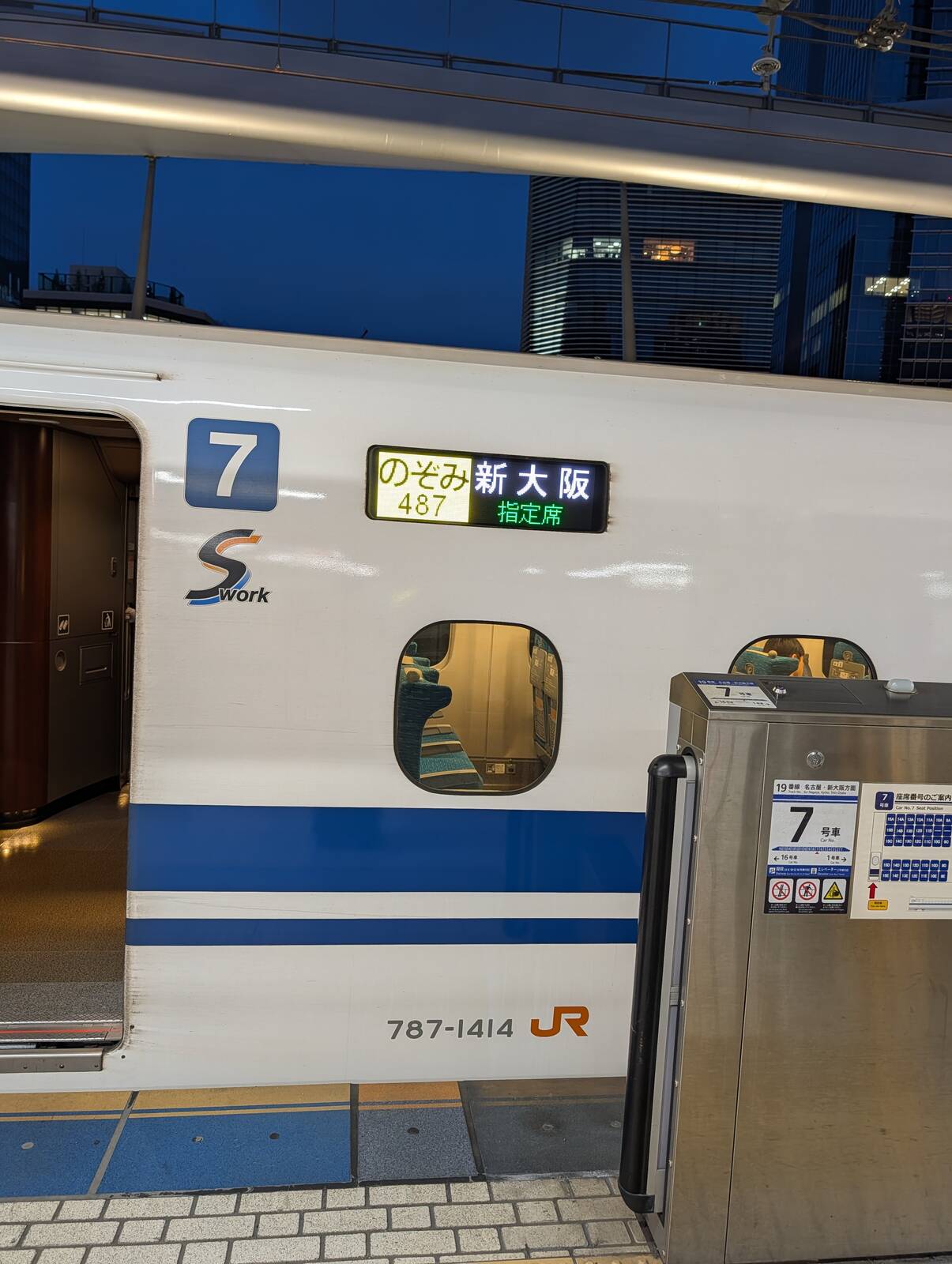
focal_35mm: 24
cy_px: 632
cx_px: 476
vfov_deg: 71.5
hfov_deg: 56.9
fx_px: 878
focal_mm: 6.9
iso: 132
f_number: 1.68
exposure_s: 1/60
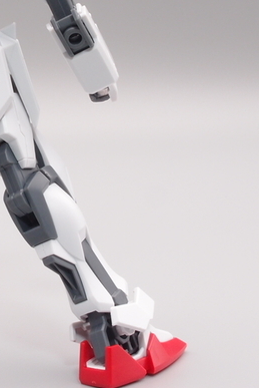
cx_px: -35
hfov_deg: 12.5
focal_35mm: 107
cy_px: 108
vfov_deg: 19.0
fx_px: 1156
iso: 100
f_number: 8
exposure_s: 1/3
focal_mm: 10.83
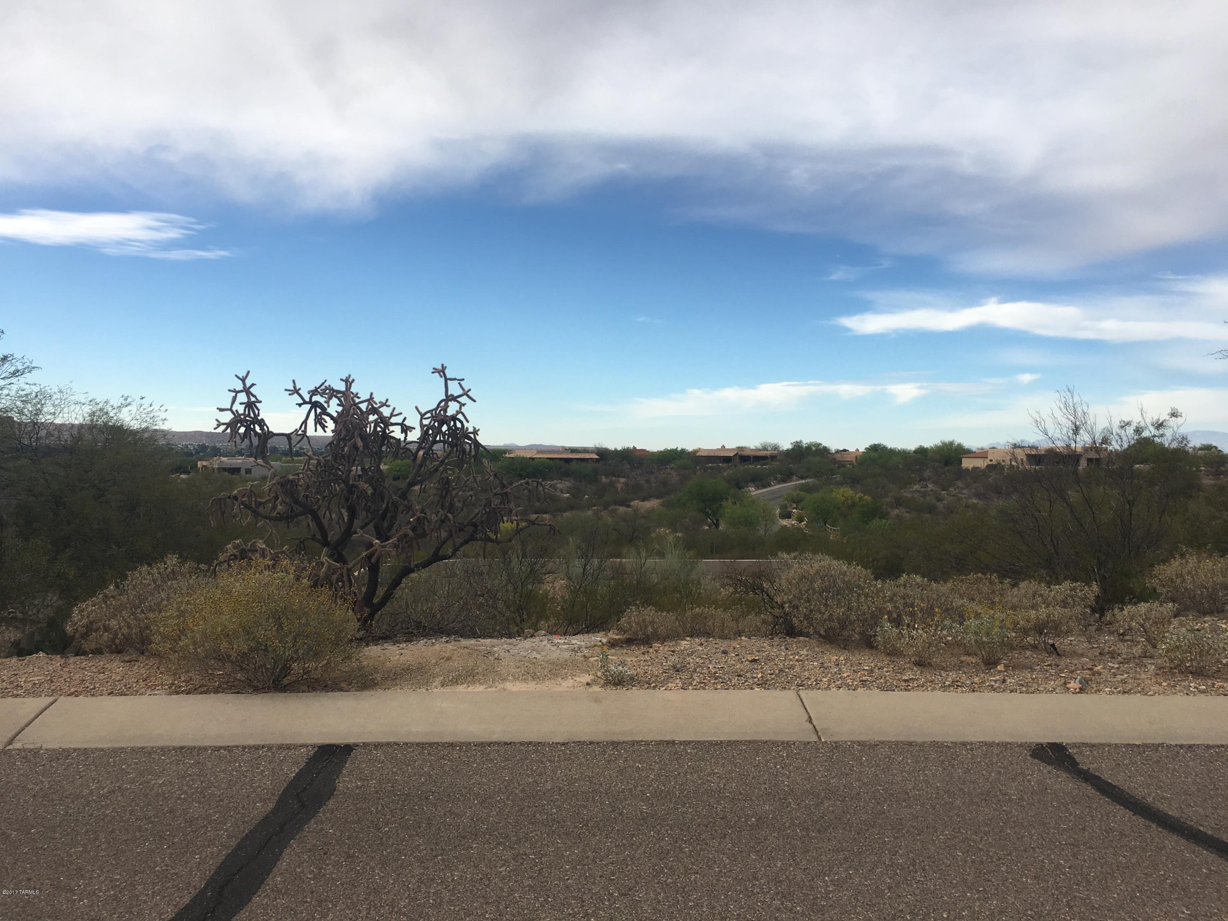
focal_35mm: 29
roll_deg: -0.8
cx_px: 614
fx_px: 1029
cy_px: 460
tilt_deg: +0.4
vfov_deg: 48.2
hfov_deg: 61.7
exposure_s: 1/1068
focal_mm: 4.15
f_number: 2.2
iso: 25
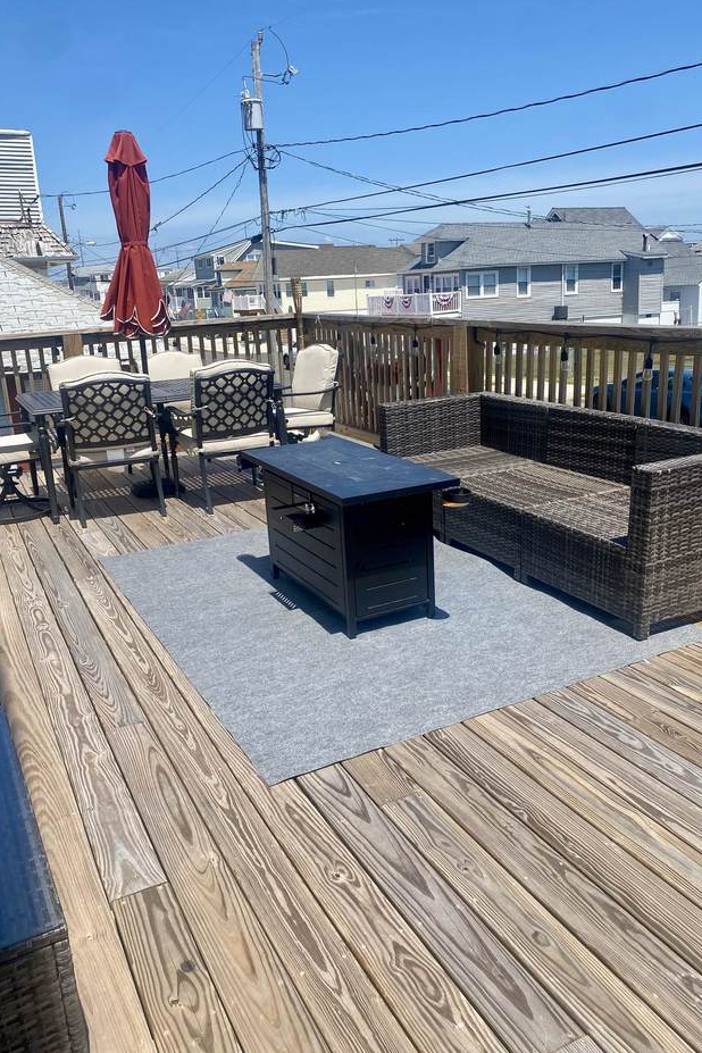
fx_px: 819
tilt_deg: -14.5
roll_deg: +4.2
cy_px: 524
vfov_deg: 65.5
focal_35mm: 28
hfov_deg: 46.4
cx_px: 360
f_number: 1.8
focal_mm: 4.25
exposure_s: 1/2967
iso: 32
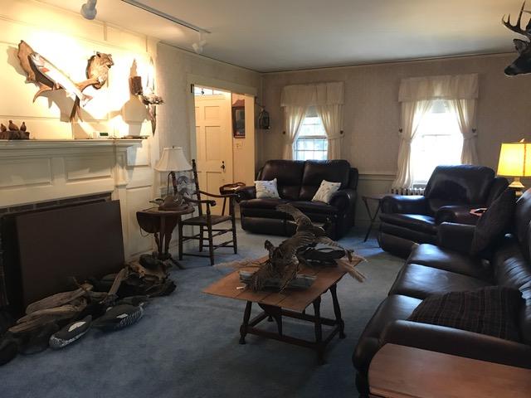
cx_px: 266
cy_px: 199
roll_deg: +0.5
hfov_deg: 63.4
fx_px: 430
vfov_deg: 49.7
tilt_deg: -7.5
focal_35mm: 28
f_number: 1.8
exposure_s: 1/15
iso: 50
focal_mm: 3.99
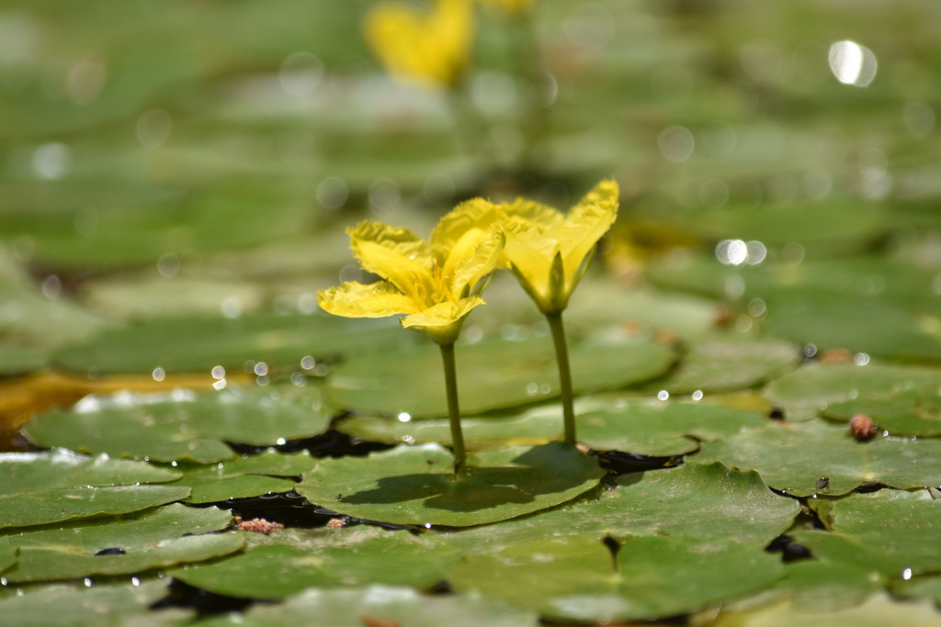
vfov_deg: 3.1
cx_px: 470
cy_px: 314
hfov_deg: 4.6
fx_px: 11763
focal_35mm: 450
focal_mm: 300
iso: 200
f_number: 5.6
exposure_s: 1/1600
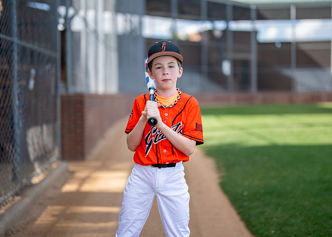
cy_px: 113
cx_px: 164
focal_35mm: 56
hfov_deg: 34.9
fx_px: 529
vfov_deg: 25.3
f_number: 1.2
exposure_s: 1/2500
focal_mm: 50
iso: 125
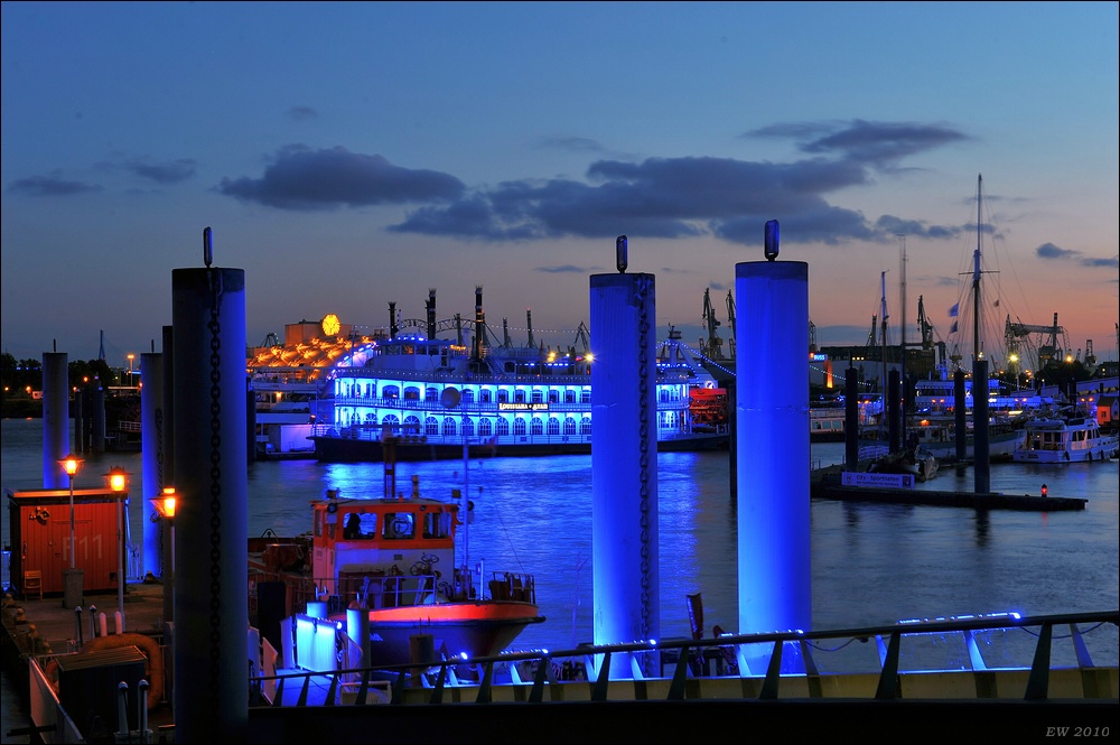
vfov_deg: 21.9
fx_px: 1927
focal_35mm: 62
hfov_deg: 32.4
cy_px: 372
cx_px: 560
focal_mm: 62
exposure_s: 1.6
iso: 200
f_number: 13
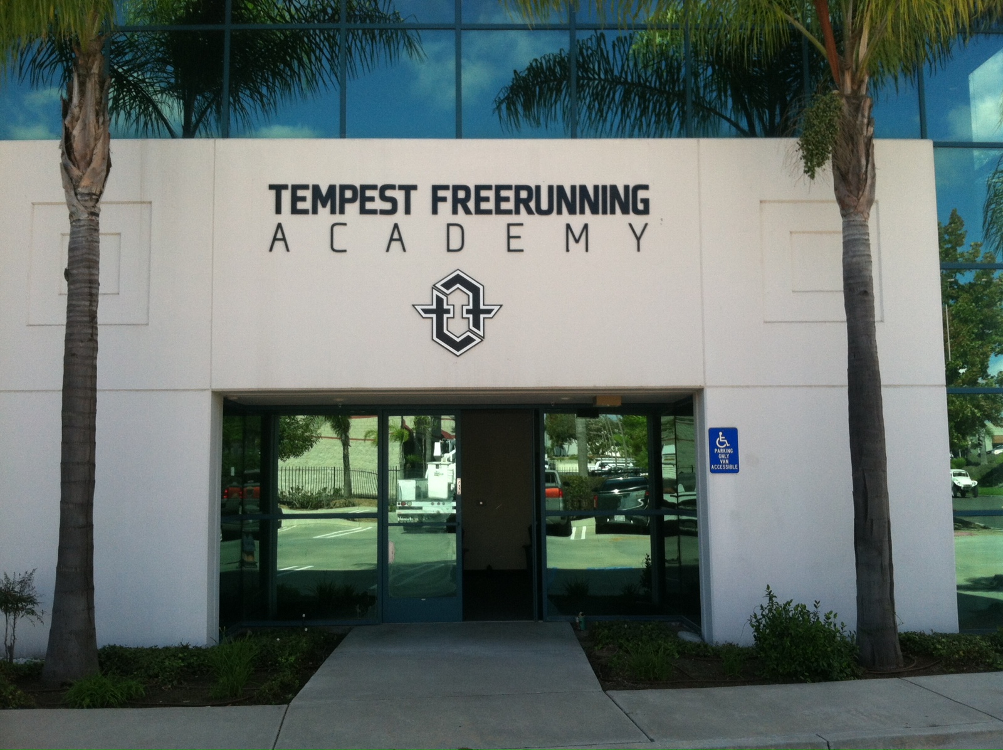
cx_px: 502
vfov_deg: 40.6
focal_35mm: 35
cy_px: 375
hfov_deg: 52.7
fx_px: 1013
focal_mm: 3.85
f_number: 2.8
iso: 80
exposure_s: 1/500
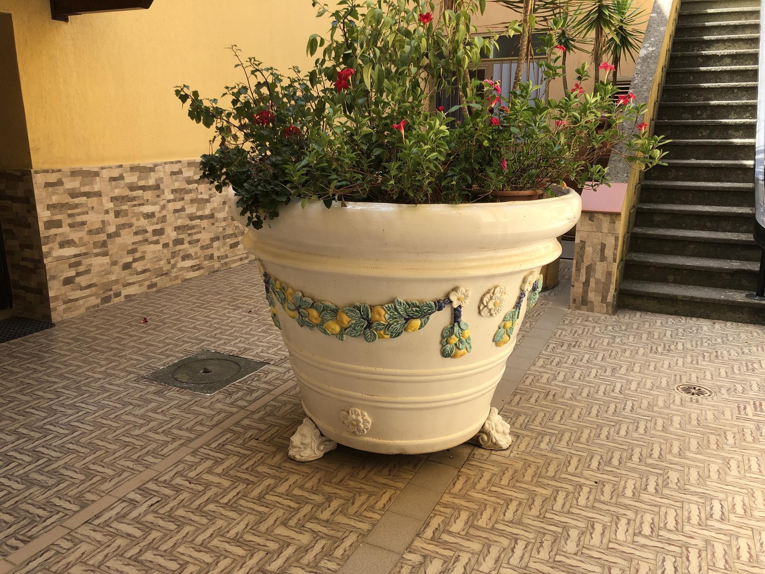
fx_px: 619
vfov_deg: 49.7
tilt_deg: -16.6
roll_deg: -0.9
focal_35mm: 28
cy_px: 287
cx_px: 382
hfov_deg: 63.4
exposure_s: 1/294
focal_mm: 4
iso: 20
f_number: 1.8
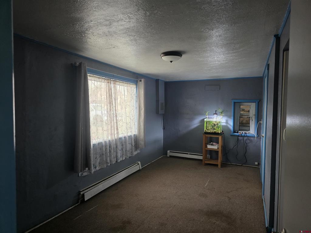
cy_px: 116
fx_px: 207
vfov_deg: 58.9
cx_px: 156
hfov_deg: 73.9
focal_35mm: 23
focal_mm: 6.3
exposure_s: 1/60
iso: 500
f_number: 1.7
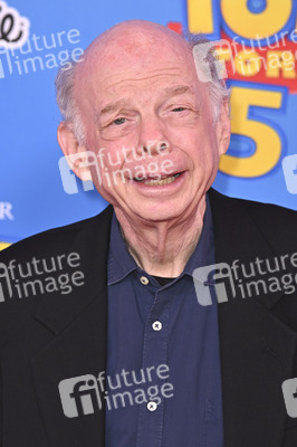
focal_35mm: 150
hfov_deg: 9.1
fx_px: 1859
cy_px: 224
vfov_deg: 13.7
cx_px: 148
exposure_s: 1/250
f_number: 6.3
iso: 1250
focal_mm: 150
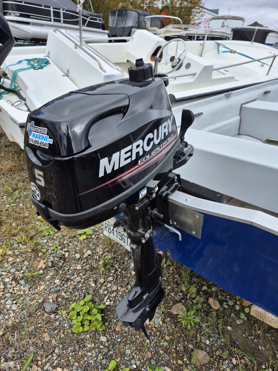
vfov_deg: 73.9
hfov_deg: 58.9
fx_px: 246
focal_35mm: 23
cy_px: 186
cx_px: 139
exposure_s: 1/678
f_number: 1.8
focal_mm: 5.4
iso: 25
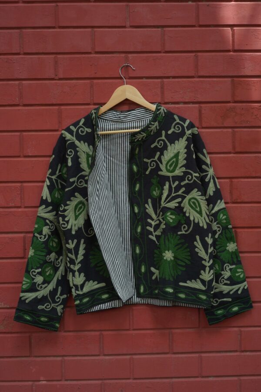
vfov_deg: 39.6
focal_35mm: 50
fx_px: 544
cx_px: 130
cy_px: 196
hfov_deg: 27.0
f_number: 7.1
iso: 500
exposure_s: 1/160
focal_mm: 50
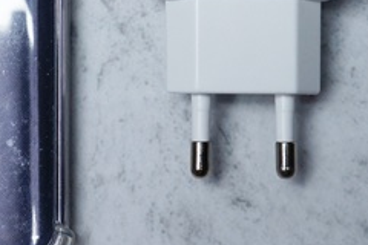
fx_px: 1533
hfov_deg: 13.6
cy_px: -41
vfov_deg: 9.0
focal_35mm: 150
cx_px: 72
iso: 400
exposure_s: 1/200
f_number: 7.1
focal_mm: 30
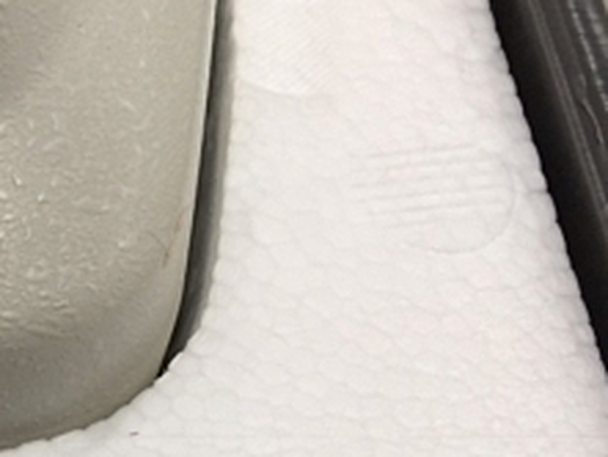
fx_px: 1476
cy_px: 581
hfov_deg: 21.0
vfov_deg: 16.7
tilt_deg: -64.6
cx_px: -198
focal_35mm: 84
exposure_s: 1/30
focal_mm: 4.15
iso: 40
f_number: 2.2
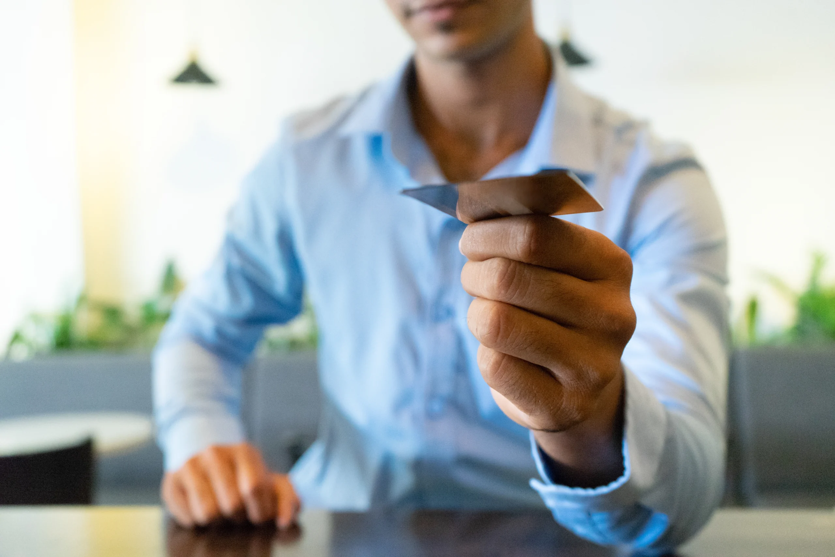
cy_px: 278
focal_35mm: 39
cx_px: 418
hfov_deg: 49.6
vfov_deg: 34.2
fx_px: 905
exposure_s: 1/100
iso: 6400
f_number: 4
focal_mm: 39
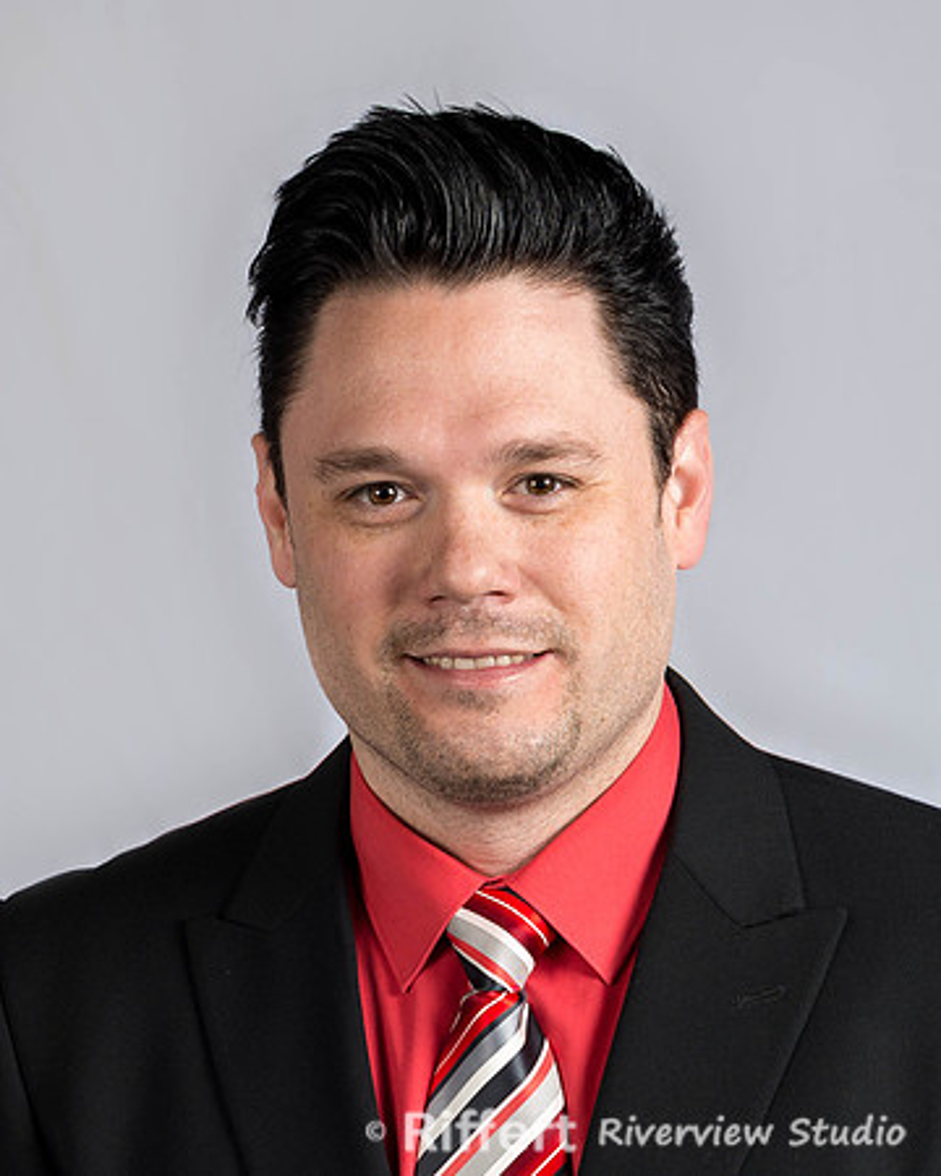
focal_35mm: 153
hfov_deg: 10.1
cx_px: 289
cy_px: 1071
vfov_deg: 12.5
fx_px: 5315
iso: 100
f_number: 6.3
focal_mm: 50
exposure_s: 1/80
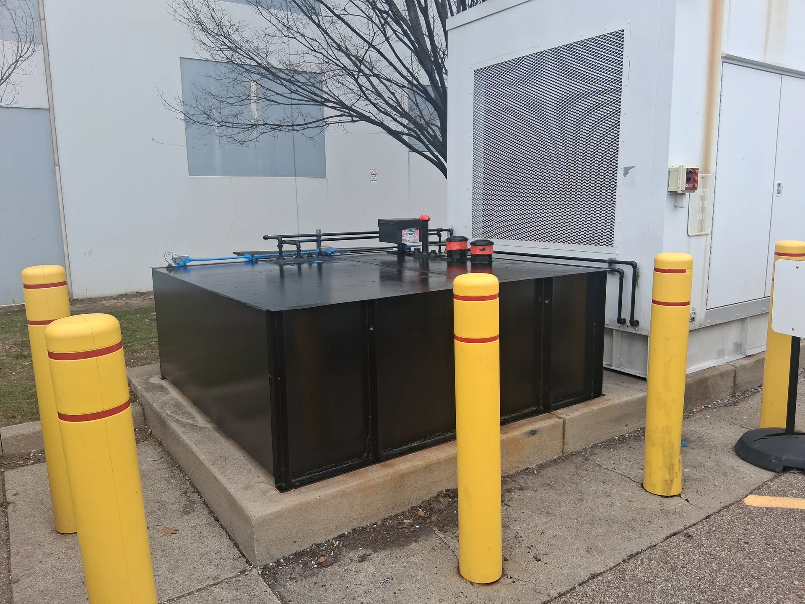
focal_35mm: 26
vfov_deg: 53.1
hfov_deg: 67.3
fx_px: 605
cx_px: 402
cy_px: 302
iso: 25
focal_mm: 3.98
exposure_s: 1/166
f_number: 1.8
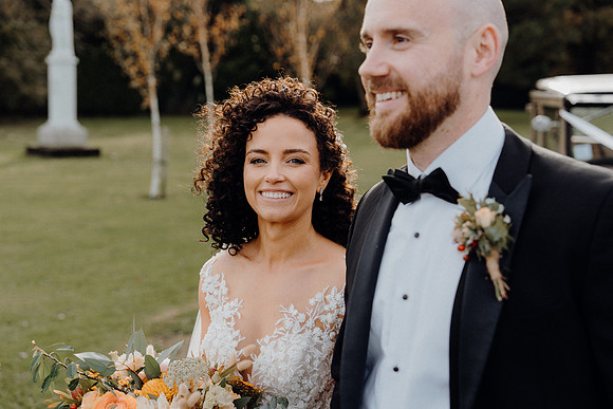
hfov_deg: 36.9
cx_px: 306
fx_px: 920
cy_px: 204
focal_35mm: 54
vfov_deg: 25.1
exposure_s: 1/500
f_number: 3.5
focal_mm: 54
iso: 160
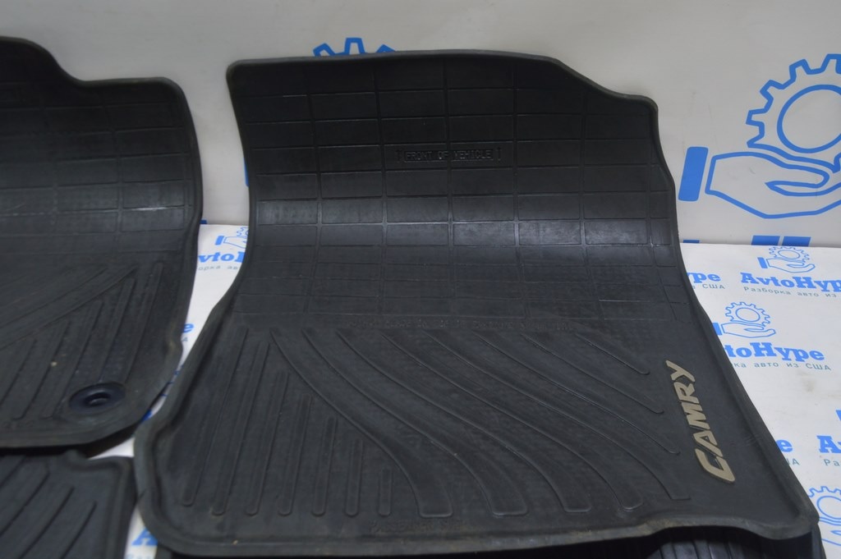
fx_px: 875
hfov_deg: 51.3
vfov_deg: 35.4
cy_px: 280
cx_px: 420
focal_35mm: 38
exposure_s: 1/20
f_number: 5.6
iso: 400
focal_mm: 25
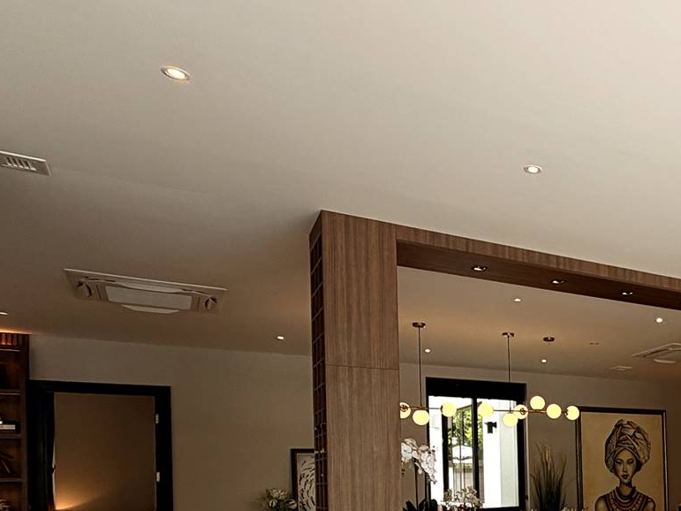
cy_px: 469
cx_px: 721
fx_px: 688
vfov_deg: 37.7
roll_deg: +2.2
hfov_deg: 43.0
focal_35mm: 35
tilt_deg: +0.3
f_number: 2.2
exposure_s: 1/169
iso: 40
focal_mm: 2.22
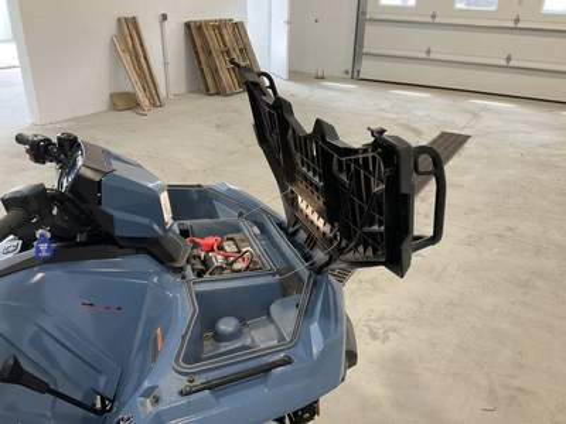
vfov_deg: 48.2
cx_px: 283
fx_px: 474
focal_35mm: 29
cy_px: 212
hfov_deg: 61.7
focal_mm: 3
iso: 64
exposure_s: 1/120
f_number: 1.8
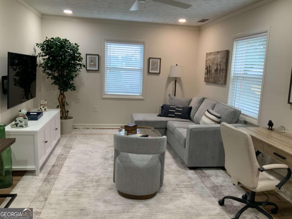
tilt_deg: -10.4
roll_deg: -2.3
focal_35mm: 29
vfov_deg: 48.2
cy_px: 110
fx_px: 245
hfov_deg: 61.7
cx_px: 146
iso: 80
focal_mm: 3
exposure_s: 1/60
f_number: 1.8
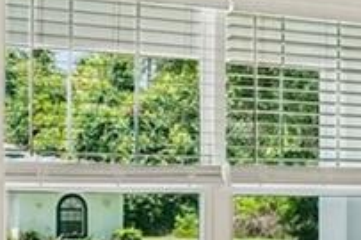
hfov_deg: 14.5
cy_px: 210
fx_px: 1343
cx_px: 503
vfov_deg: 10.2
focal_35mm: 134
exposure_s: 1/30
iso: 400
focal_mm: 17
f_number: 10
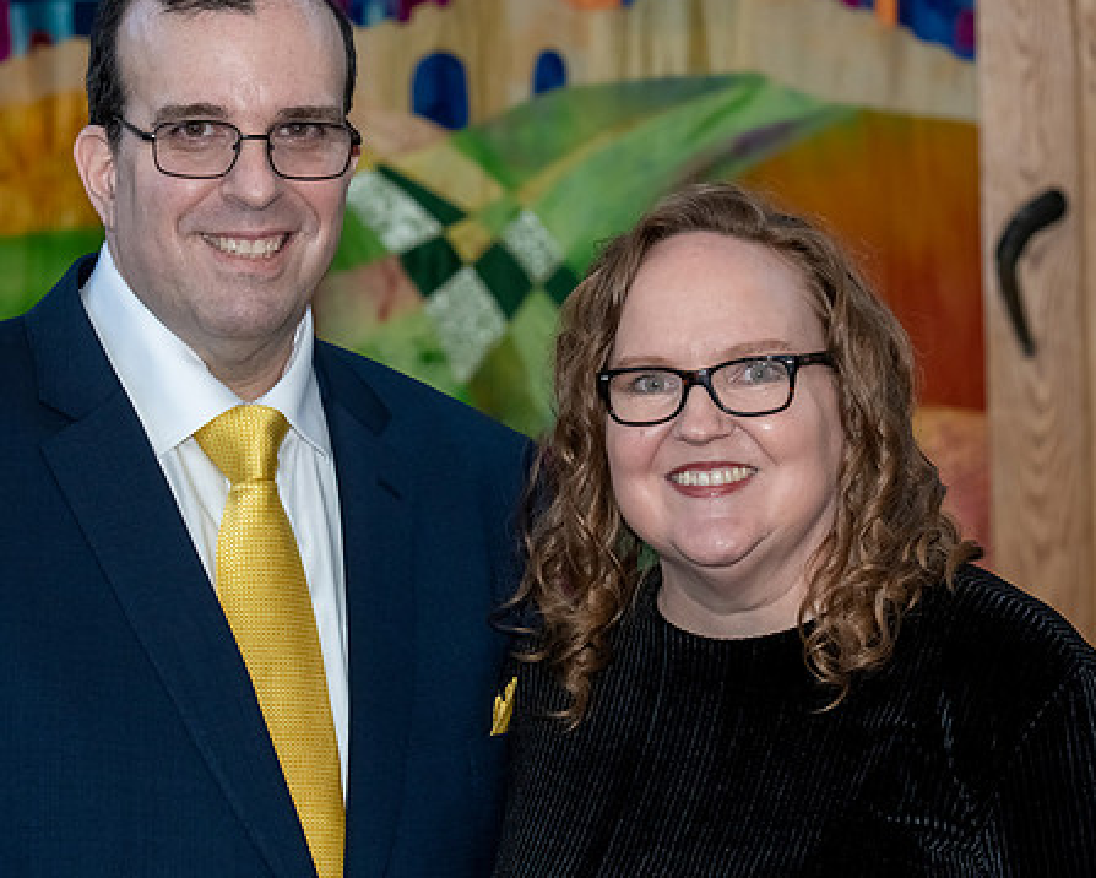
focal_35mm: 221
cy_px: 445
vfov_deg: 7.0
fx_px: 7172
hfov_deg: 8.7
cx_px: 519
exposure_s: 1/250
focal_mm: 90
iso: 500
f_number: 5.6
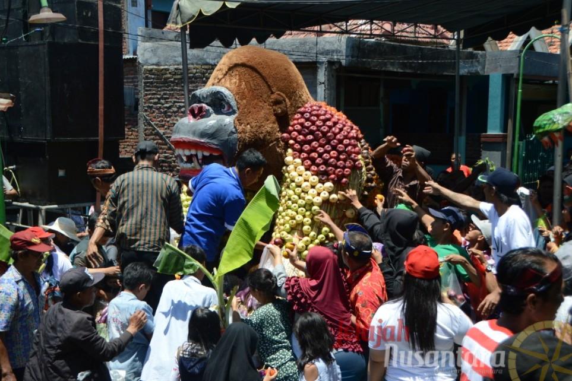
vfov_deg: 28.1
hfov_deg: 41.1
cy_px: 190
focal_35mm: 48
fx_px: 763
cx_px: 286
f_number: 4
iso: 720
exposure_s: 1/4000
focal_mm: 32
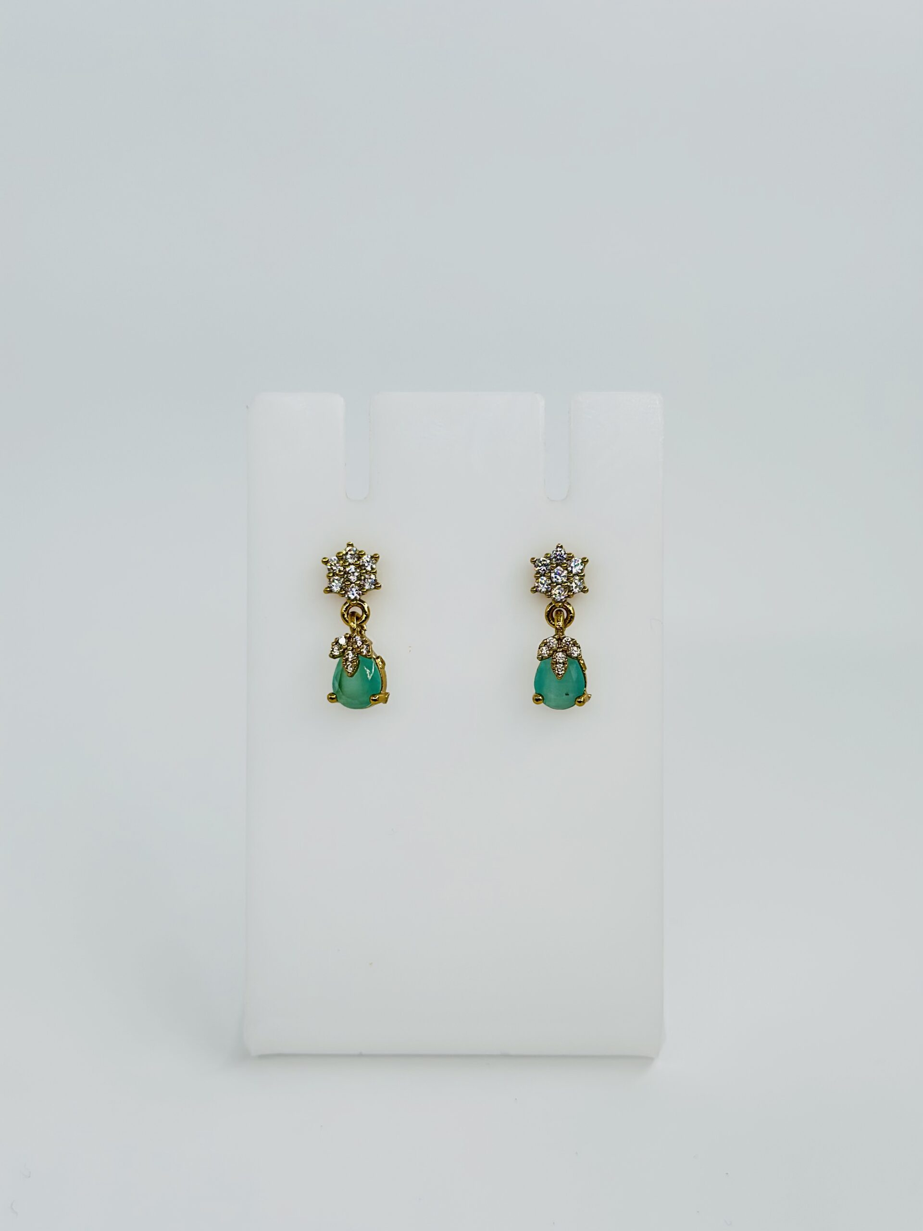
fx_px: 1706
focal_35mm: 48
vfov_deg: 39.7
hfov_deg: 30.3
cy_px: 616
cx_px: 462
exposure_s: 1/1073
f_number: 1.78
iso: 80
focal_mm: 6.86
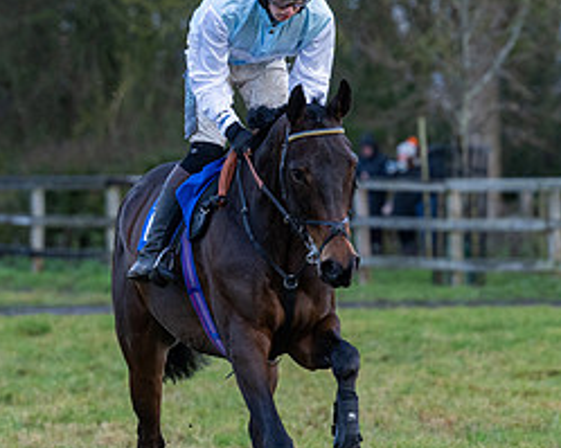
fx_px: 6772
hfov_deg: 4.7
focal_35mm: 408
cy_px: 191
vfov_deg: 3.8
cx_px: 314
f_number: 4
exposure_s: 1/500
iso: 800
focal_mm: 160
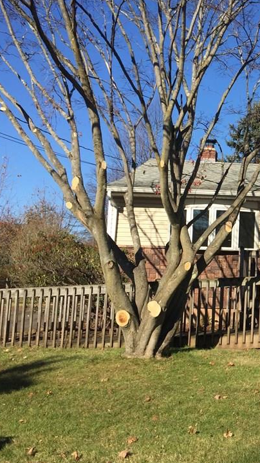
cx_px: 320
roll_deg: -2.6
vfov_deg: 45.5
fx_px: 552
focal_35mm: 45
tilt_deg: +4.9
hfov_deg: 23.9
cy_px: 234
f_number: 2.2
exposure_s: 1/1799
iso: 32
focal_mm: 4.15
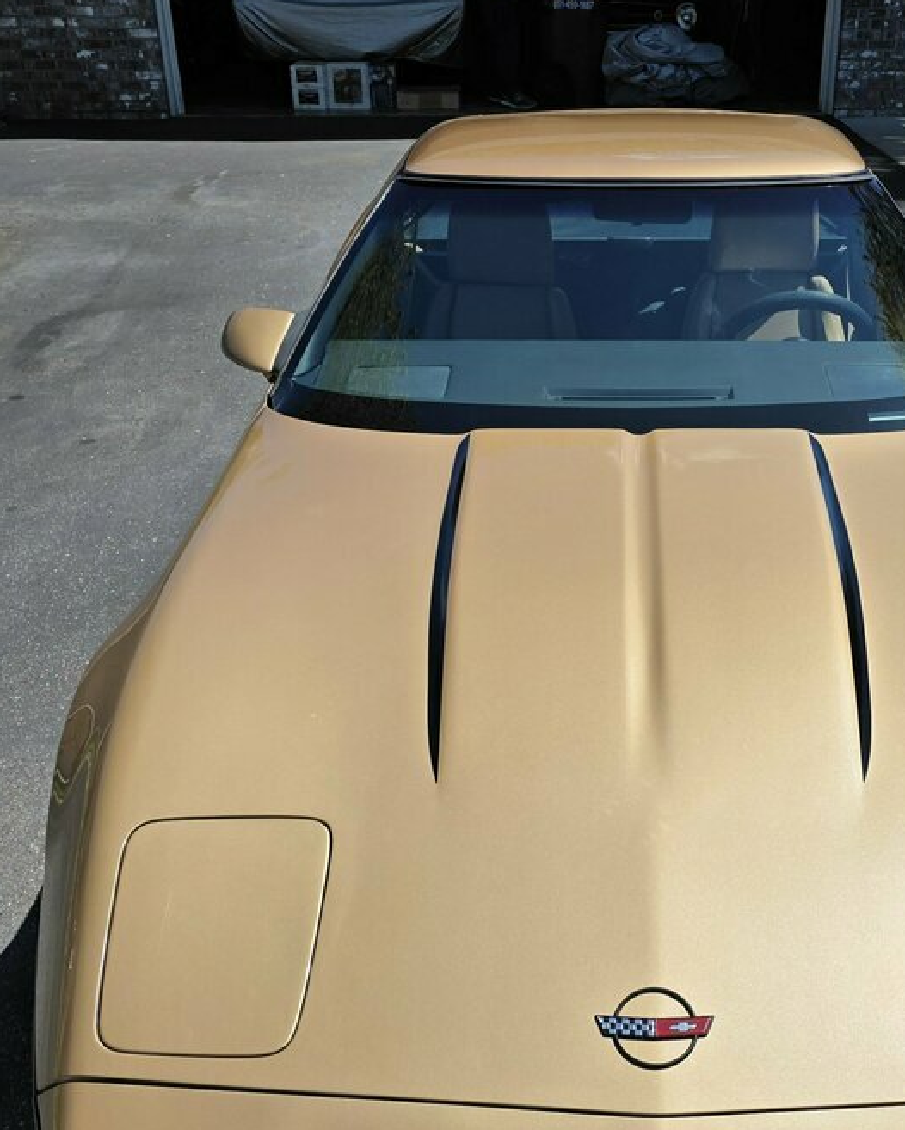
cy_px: 755
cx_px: 587
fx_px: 1372
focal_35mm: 41
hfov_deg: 36.2
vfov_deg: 44.1
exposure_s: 1/7944
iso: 50
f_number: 1.7
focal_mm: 6.3
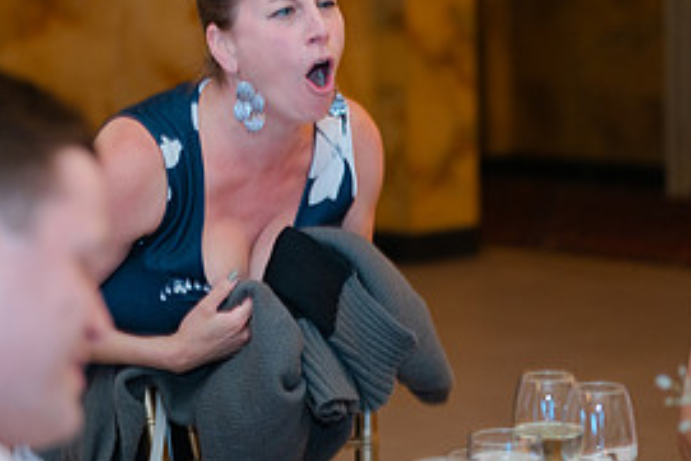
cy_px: 113
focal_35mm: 107
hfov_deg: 19.1
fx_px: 2055
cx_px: 303
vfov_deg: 12.8
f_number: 1.8
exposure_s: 1/125
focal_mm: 50
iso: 320
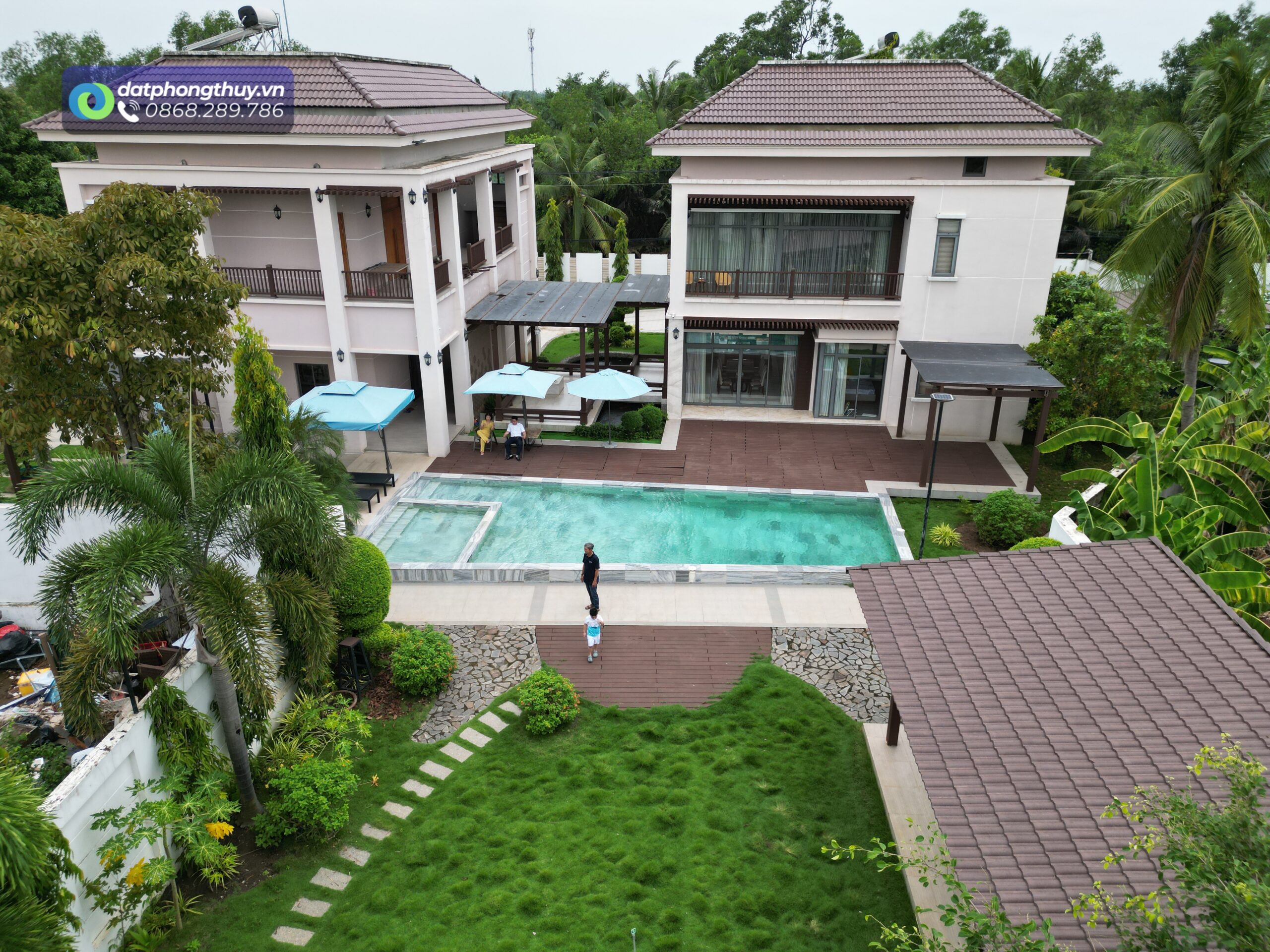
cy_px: 476
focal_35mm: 24
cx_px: 635
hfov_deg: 71.6
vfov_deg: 56.8
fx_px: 881
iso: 150
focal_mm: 6.72
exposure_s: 1/1667
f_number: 1.7
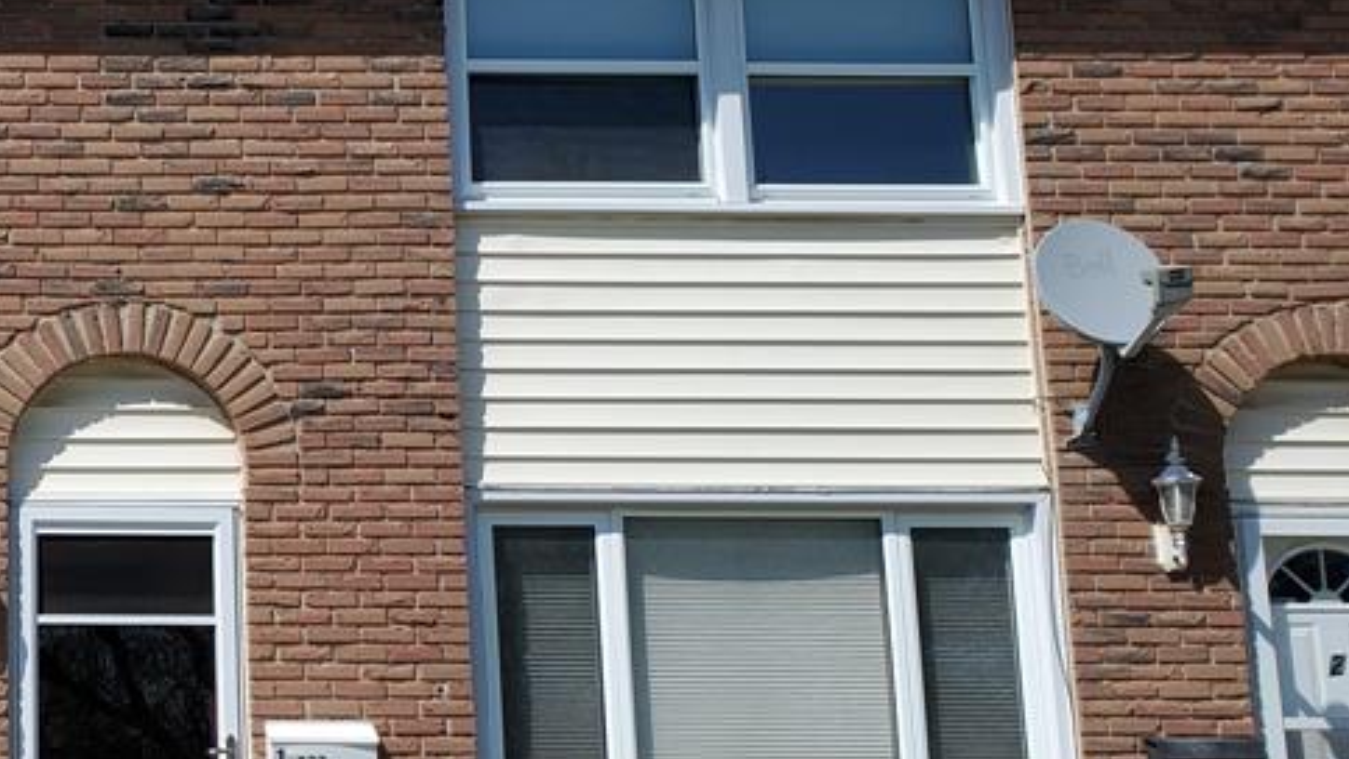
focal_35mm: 60
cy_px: 525
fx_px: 2147
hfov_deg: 32.4
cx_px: 31
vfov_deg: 20.0
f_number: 2.4
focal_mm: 4.3
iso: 50
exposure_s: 1/2417
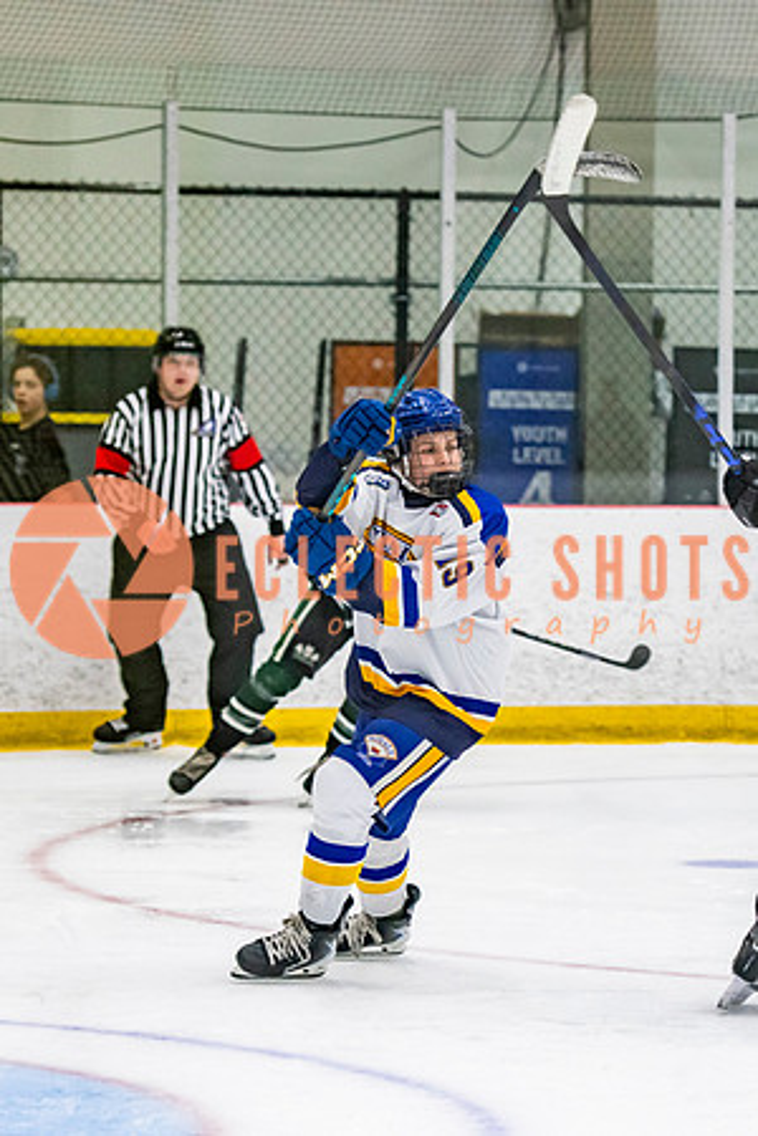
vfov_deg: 10.8
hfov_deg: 7.2
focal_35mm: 191
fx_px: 6035
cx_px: 450
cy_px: 709
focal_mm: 102
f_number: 3.2
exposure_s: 1/640
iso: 2000
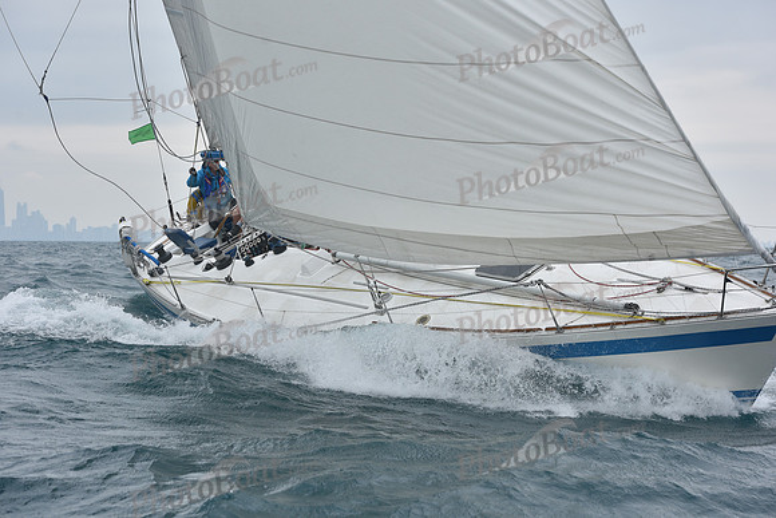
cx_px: 388
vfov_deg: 15.9
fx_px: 1854
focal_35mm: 86
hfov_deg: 23.6
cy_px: 259
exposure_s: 1/800
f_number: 7.1
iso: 250
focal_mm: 86
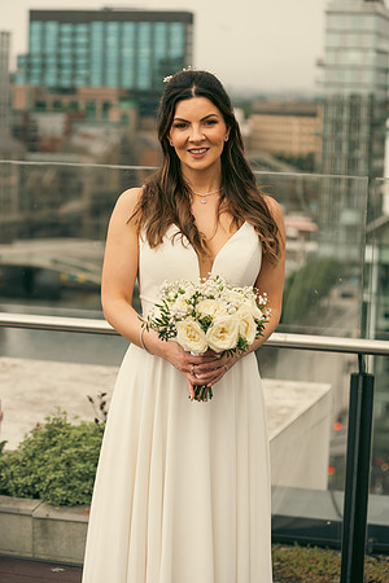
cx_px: 194
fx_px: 1297
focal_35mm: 80
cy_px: 292
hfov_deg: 17.1
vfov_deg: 25.4
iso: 160
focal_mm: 80
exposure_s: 1/250
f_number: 3.5
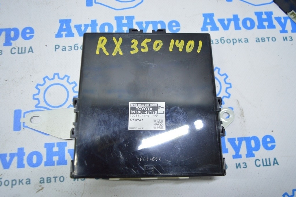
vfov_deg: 43.5
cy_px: 98
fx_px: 246
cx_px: 148
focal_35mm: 30
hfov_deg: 62.0
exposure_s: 1/40
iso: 400
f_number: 3.5
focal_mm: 20
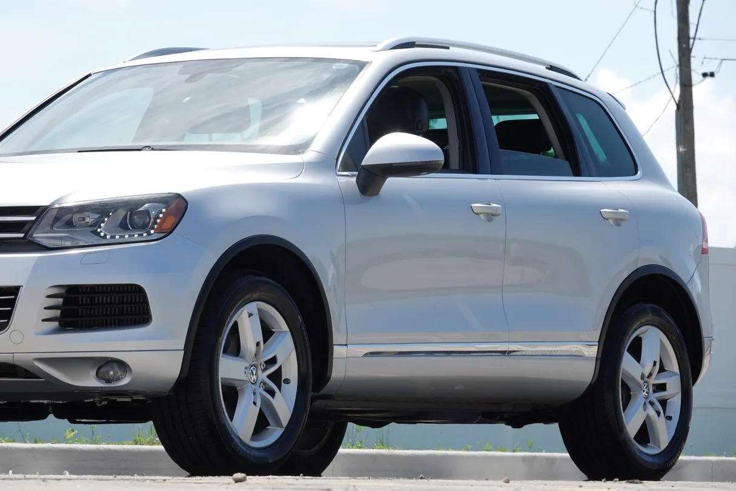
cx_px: 368
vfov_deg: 5.6
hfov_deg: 8.3
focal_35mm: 247
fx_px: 5049
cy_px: 246
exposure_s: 1/250
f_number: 7.1
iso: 100
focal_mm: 90.45
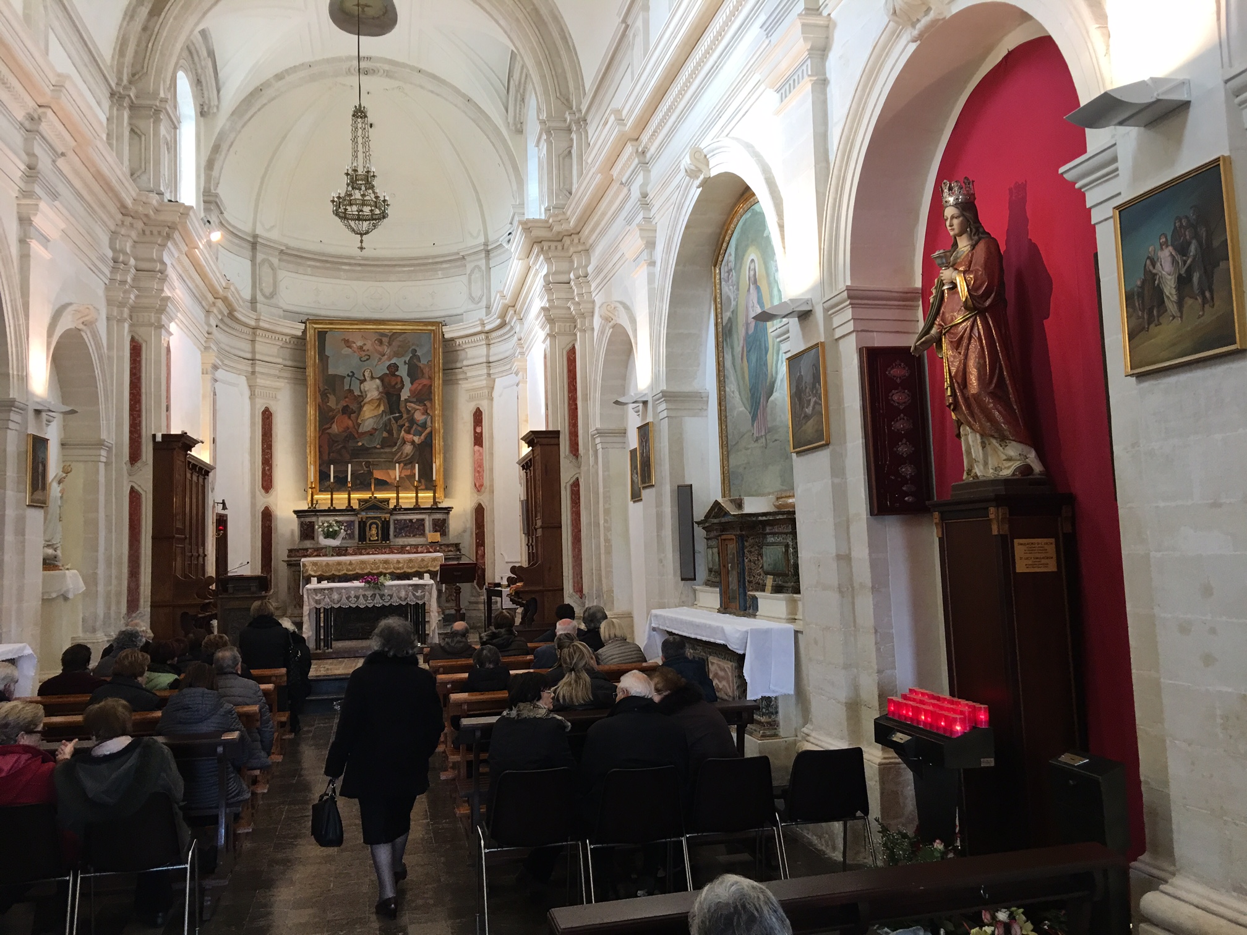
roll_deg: +0.7
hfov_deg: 61.7
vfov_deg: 48.2
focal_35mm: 29
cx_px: 624
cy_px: 468
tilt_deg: +5.7
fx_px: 1045
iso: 50
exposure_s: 1/33
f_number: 2.2
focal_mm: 4.15
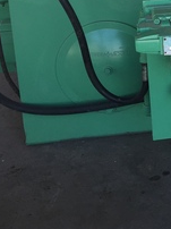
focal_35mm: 92
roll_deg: -1.6
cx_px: 298
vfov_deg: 20.9
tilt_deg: -17.6
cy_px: 20
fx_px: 607
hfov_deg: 14.3
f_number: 2.2
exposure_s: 1/120
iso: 32
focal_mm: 4.15
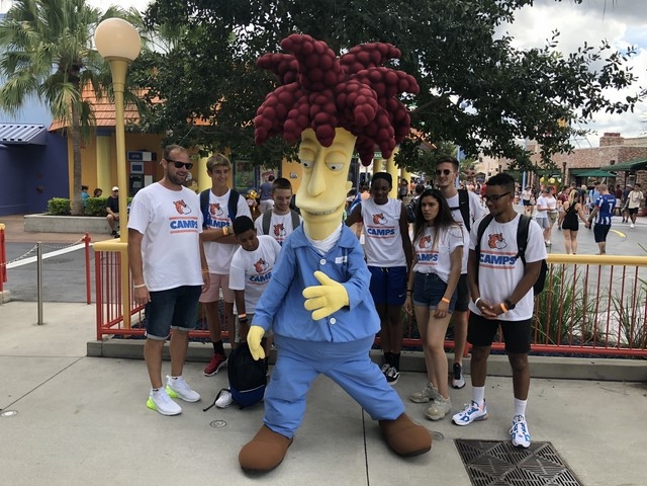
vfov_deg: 49.7
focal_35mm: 28
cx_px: 324
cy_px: 243
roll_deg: -0.9
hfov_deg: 63.4
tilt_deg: -6.5
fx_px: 523
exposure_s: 1/343
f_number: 1.8
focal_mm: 4
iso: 20
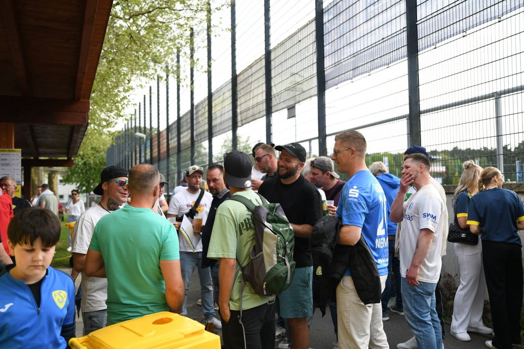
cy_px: 174
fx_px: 495
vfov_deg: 38.9
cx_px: 262
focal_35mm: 34
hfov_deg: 55.8
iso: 450
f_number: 2.8
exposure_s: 1/1600
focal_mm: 34
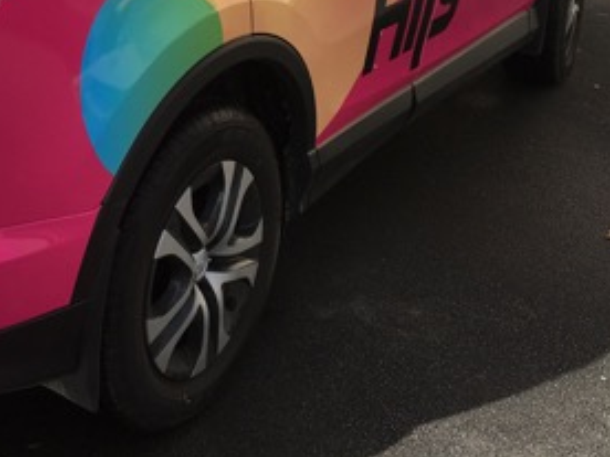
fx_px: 1110
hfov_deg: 29.4
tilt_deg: -15.0
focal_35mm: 63
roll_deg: -0.8
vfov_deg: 22.2
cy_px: -22
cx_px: 55
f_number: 2.2
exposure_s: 1/1508
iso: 25
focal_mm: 4.15
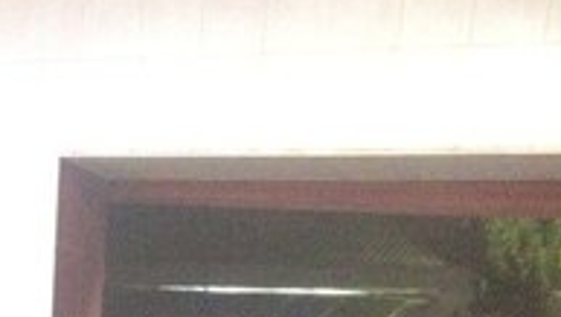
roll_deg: -4.3
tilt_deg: -16.2
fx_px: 1206
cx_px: 157
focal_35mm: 81
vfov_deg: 12.8
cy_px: 660
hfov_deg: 25.9
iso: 640
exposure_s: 1/17
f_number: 2.2
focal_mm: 4.15
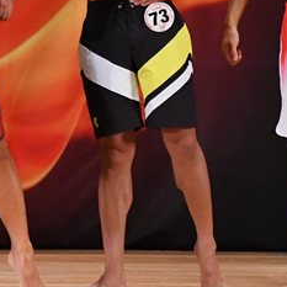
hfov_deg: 2.6
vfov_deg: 2.6
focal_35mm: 677
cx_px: 192
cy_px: 23
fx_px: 6350
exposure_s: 1/400
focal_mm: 160
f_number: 5.6
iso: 3200
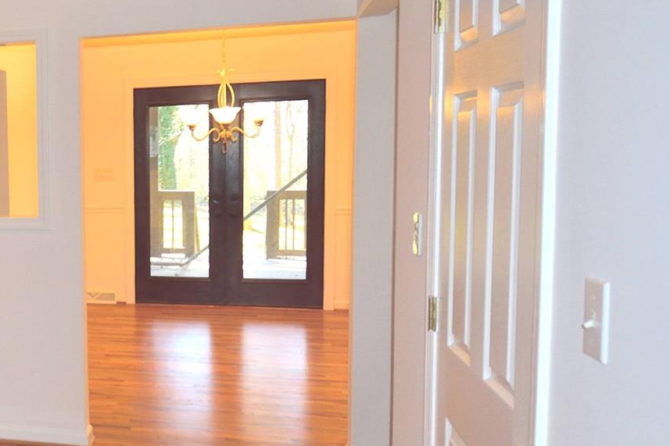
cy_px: 235
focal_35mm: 43
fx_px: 800
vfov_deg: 31.2
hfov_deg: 39.0
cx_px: -30
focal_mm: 12
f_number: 4.8
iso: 400
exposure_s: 1/60
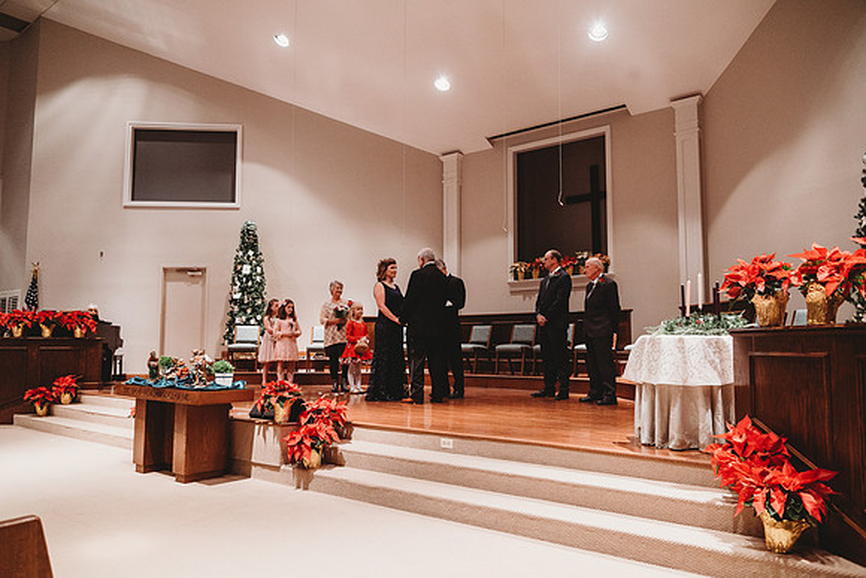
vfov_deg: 53.2
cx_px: 433
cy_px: 289
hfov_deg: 73.7
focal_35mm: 24
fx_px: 577
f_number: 4
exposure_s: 1/200
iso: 2500
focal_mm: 24
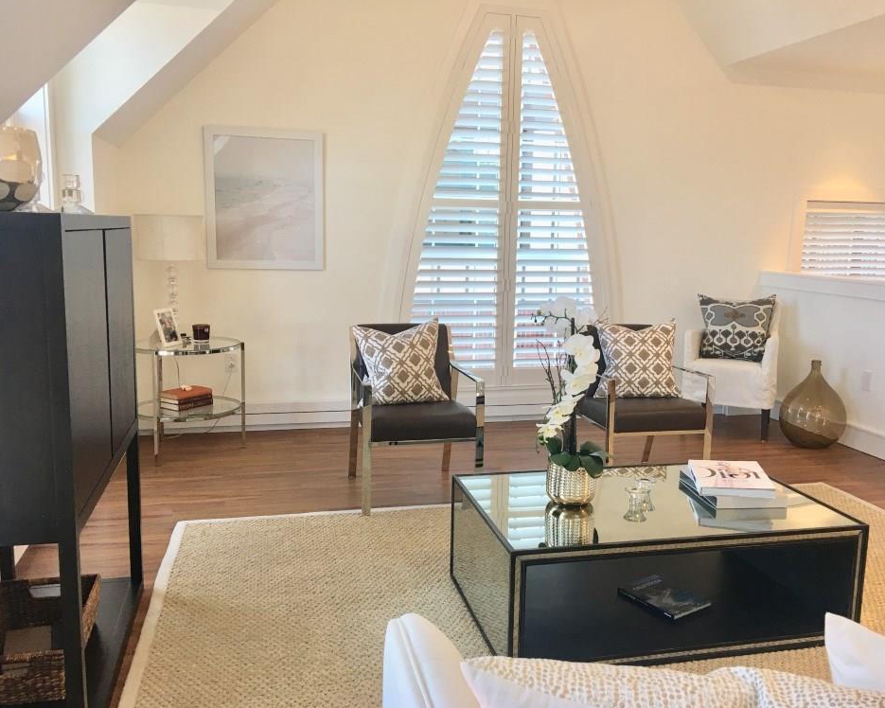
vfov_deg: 47.1
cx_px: 482
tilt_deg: -8.6
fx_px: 812
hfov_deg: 57.1
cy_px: 361
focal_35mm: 31
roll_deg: -1.2
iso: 32
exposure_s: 1/40
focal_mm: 4.15
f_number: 2.2
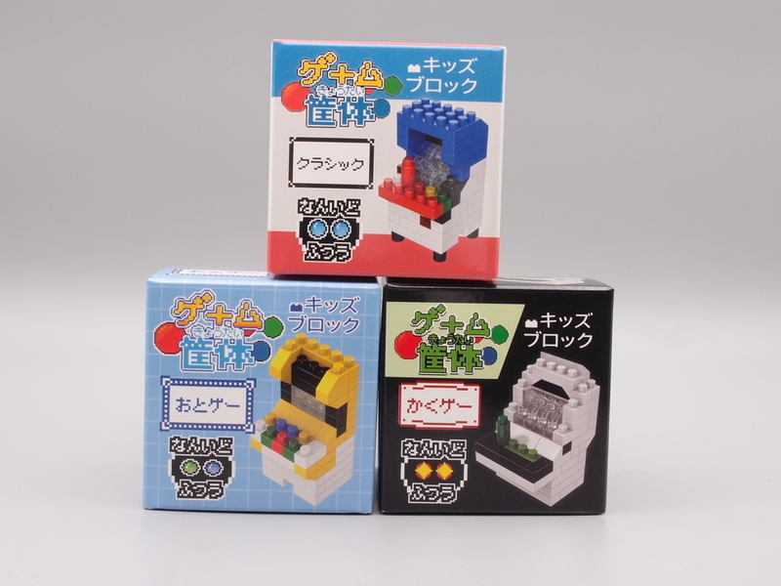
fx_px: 1128
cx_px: 390
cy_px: 293
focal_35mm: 50
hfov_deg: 38.2
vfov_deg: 29.1
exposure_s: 1/10
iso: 100
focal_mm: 10.83
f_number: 8
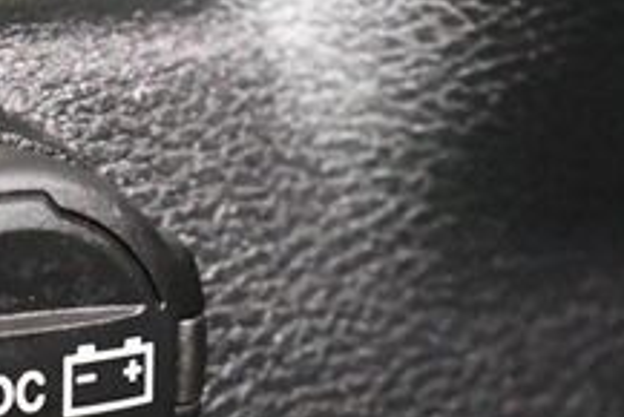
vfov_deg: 10.5
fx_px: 2255
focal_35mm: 130
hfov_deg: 15.7
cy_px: 382
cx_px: 198
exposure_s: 1/25
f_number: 3.8
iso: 12800
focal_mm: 22
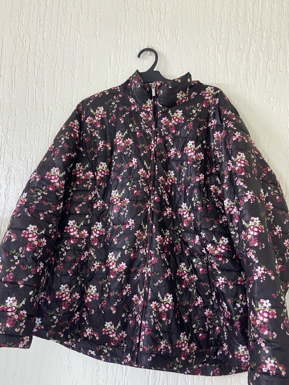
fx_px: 301
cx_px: 145
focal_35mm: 27
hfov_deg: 51.3
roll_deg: -2.4
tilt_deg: +7.2
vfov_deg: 65.3
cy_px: 197
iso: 640
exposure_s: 1/34
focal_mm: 4.25
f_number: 1.8
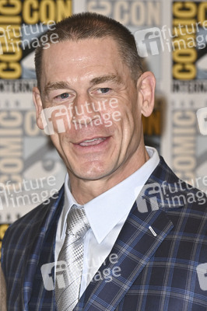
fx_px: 1089
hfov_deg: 10.9
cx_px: 104
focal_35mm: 126
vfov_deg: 16.3
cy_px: 156
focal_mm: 126
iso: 2500
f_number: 5.6
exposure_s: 1/250
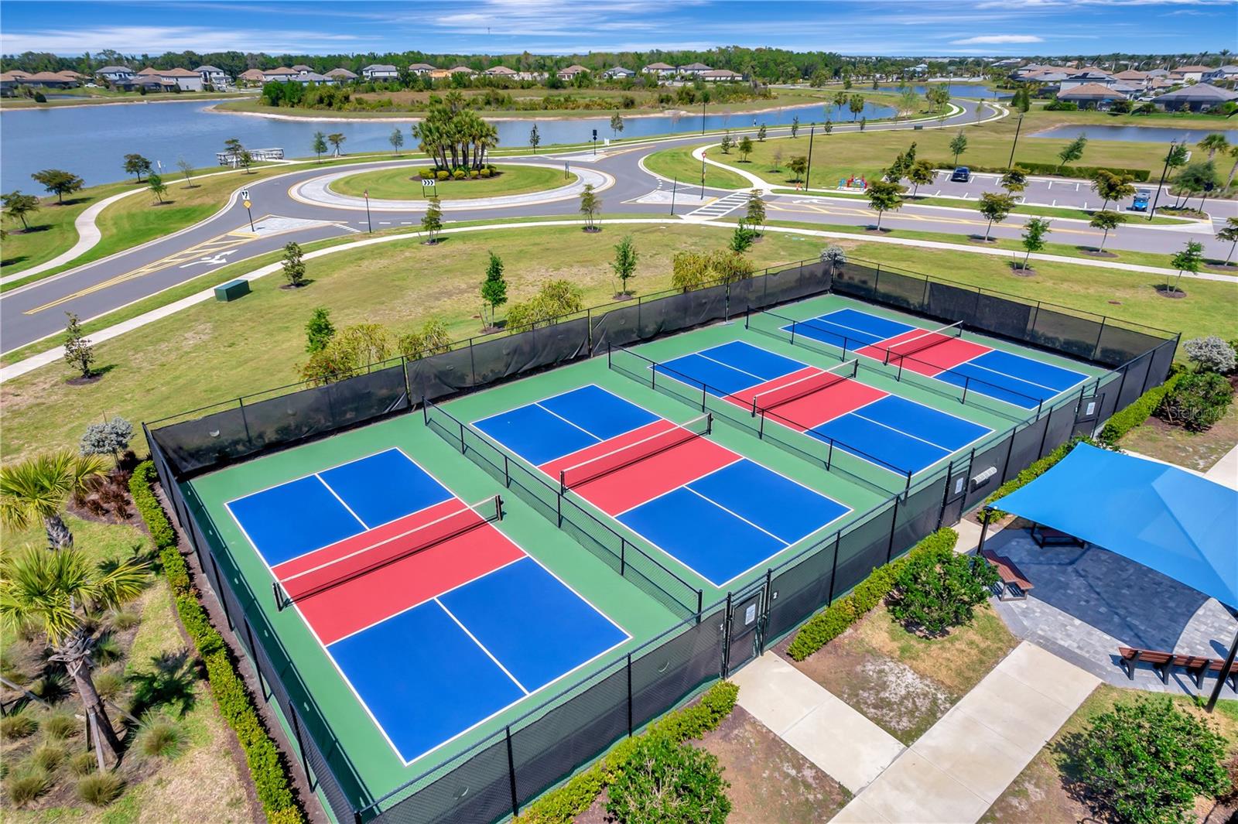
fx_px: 756
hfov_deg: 78.6
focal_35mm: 22
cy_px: 412
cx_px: 619
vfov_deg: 57.2
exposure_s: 1/1600
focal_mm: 8.38
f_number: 2.8
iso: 140
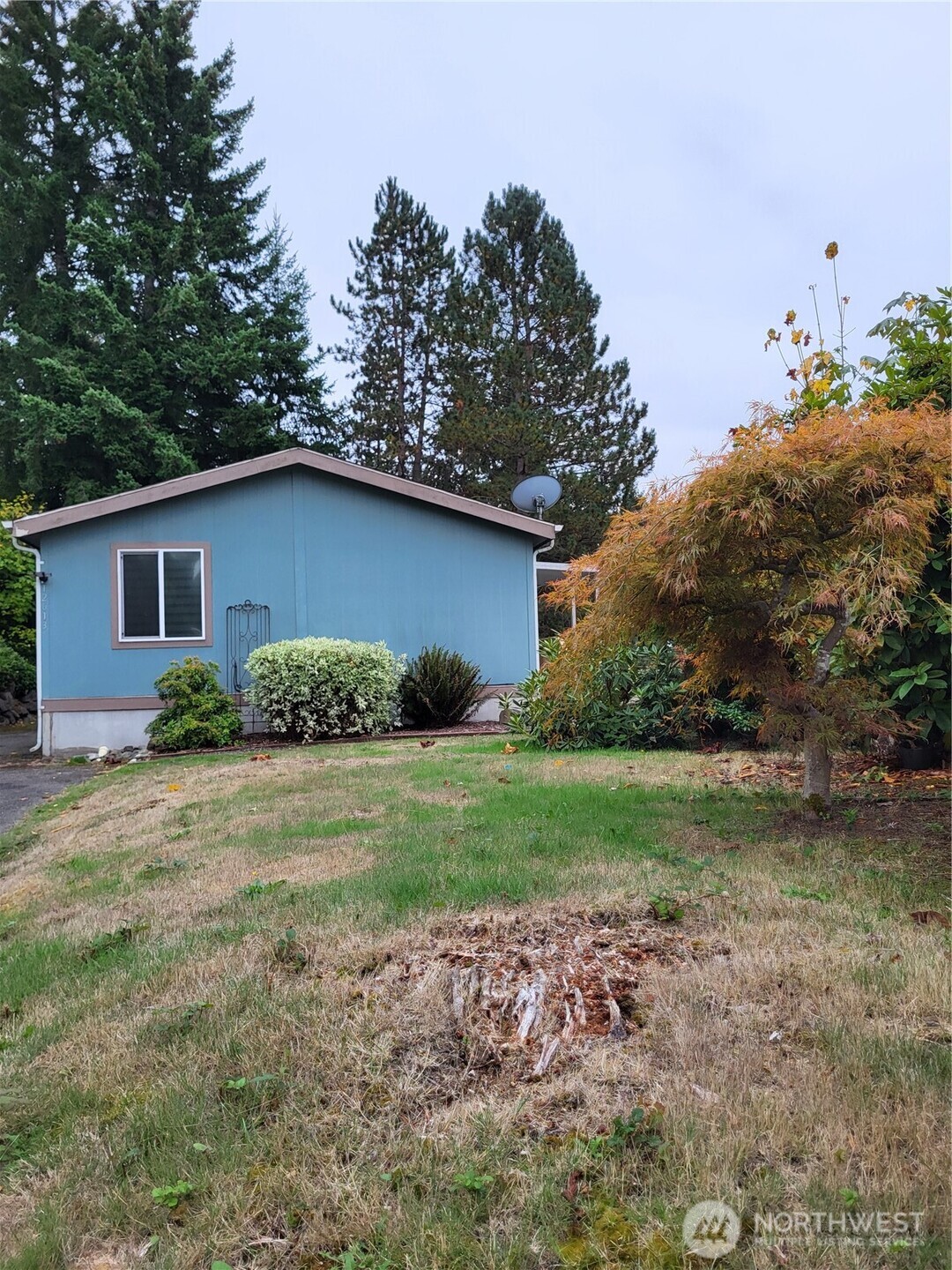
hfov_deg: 53.1
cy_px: 635
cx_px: 476
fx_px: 953
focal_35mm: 26
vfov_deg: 67.3
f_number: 1.8
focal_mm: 5.4
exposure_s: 1/373
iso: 40
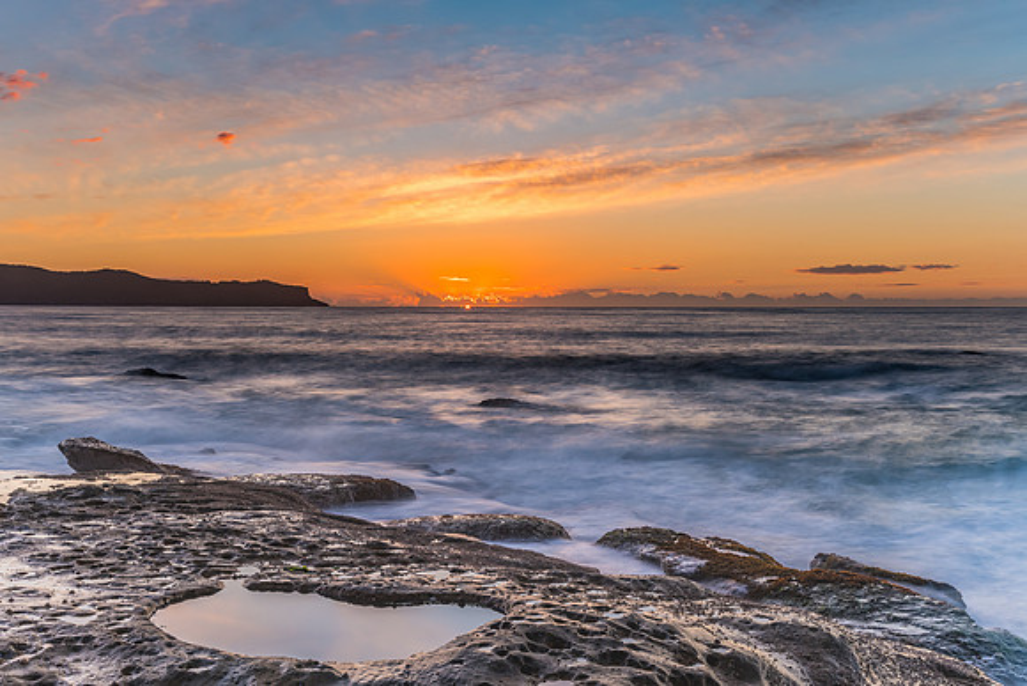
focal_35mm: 43
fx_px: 1213
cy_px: 343
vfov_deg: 31.5
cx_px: 514
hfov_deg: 45.9
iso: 50
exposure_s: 3
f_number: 11
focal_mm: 28
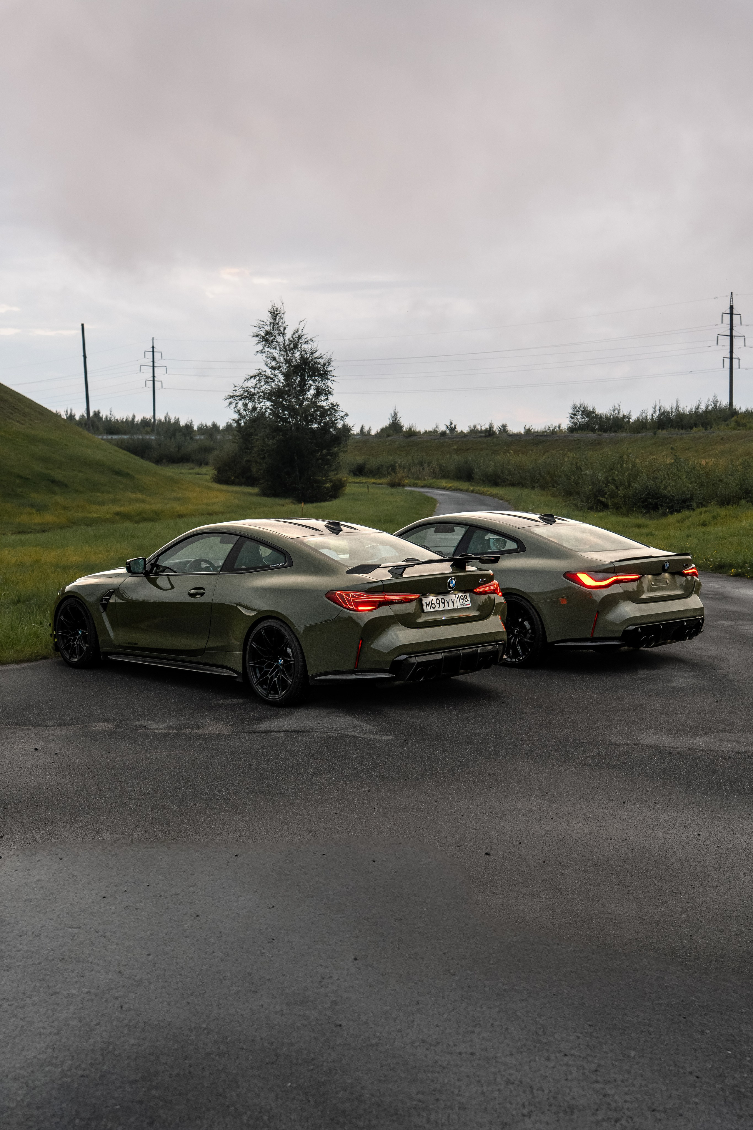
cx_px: 376
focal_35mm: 39
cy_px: 565
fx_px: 1224
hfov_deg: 34.2
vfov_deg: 49.6
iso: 500
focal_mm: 39
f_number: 4.5
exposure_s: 1/100
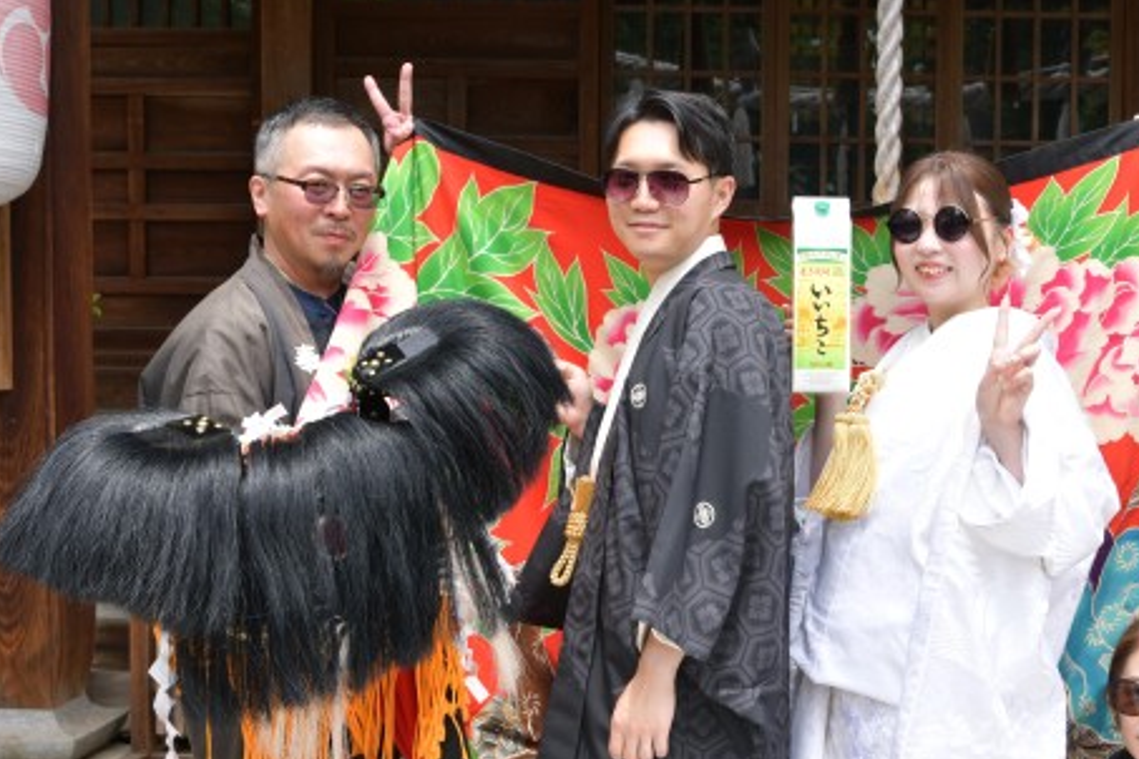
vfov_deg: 22.6
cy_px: 439
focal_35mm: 60
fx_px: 1898
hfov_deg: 32.9
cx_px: 830
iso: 160
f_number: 6.3
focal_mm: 34
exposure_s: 1/160
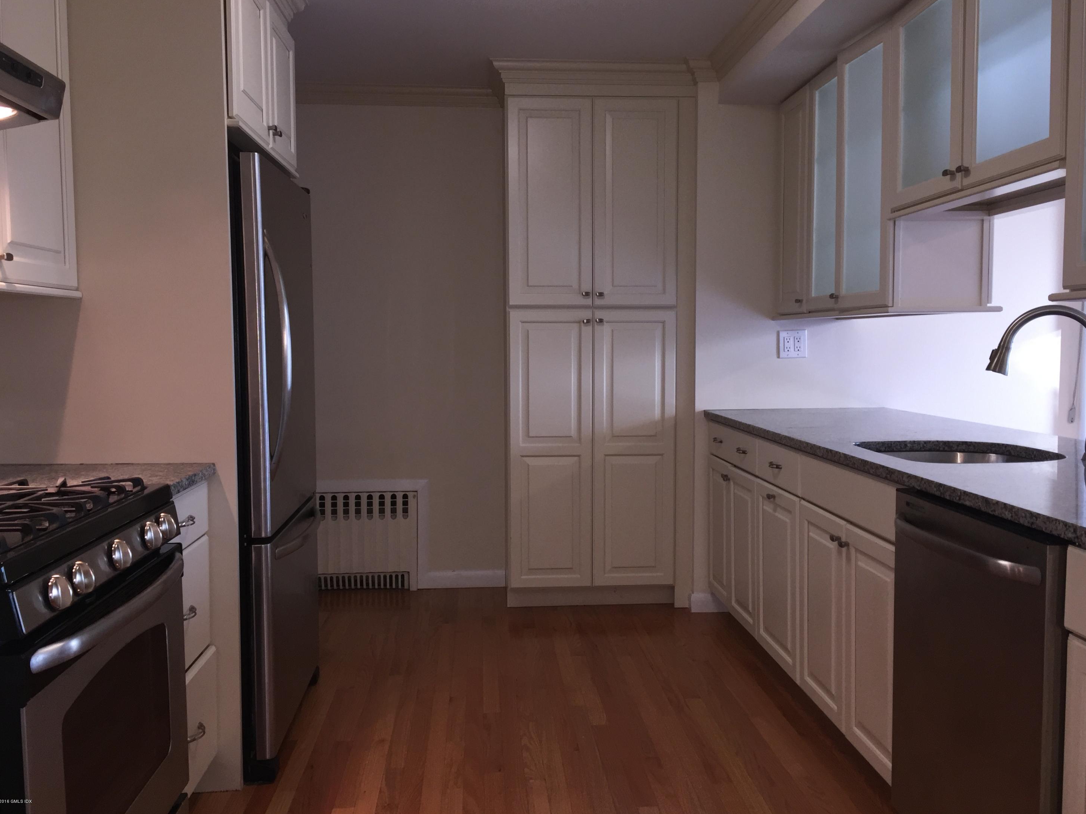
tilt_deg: -4.2
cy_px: 406
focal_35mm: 30
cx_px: 555
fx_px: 941
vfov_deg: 46.8
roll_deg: +0.5
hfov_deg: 60.0
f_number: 2.2
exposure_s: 1/30
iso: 64
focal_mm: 4.15
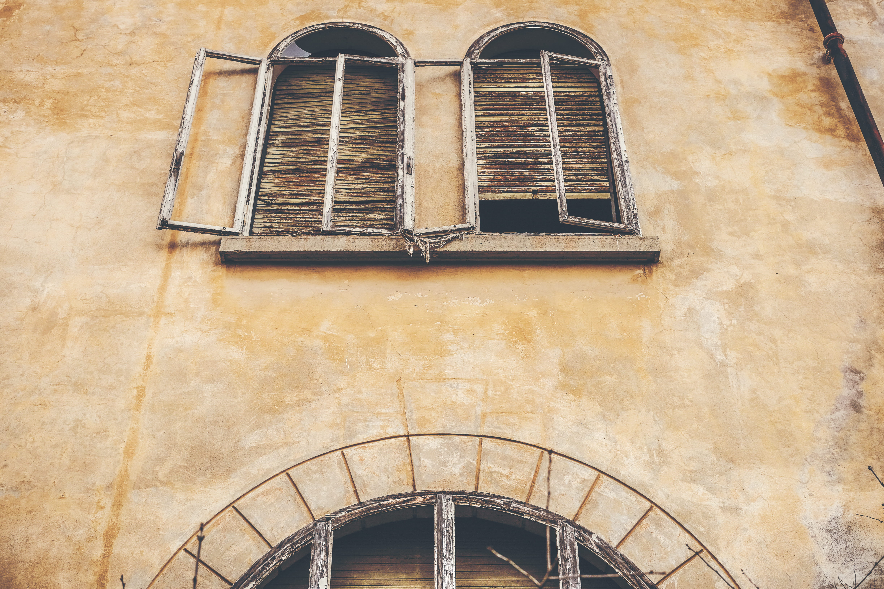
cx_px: 442
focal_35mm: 41
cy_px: 294
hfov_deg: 47.4
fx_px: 1007
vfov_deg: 32.6
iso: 200
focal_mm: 27
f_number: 4.5
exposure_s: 1/125
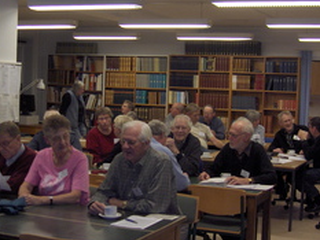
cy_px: 121
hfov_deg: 28.9
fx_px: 620
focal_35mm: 67
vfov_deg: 21.9
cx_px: 128
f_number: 2.8
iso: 100
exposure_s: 1/60
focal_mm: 8
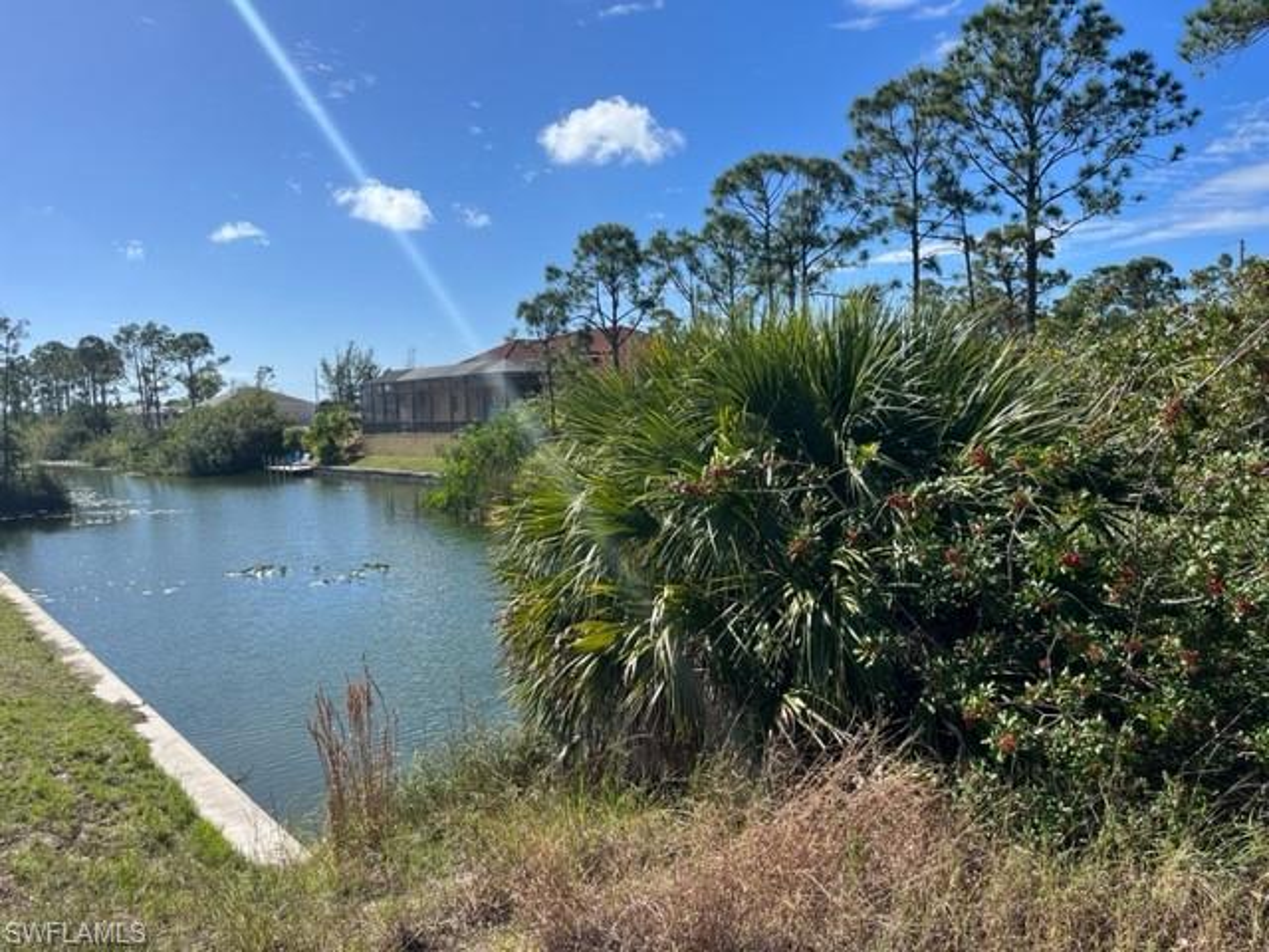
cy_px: 476
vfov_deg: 53.1
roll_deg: +2.2
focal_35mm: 26
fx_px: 953
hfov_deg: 67.3
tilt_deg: -6.2
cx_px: 634
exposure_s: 1/3745
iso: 50
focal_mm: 5.1
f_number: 1.6
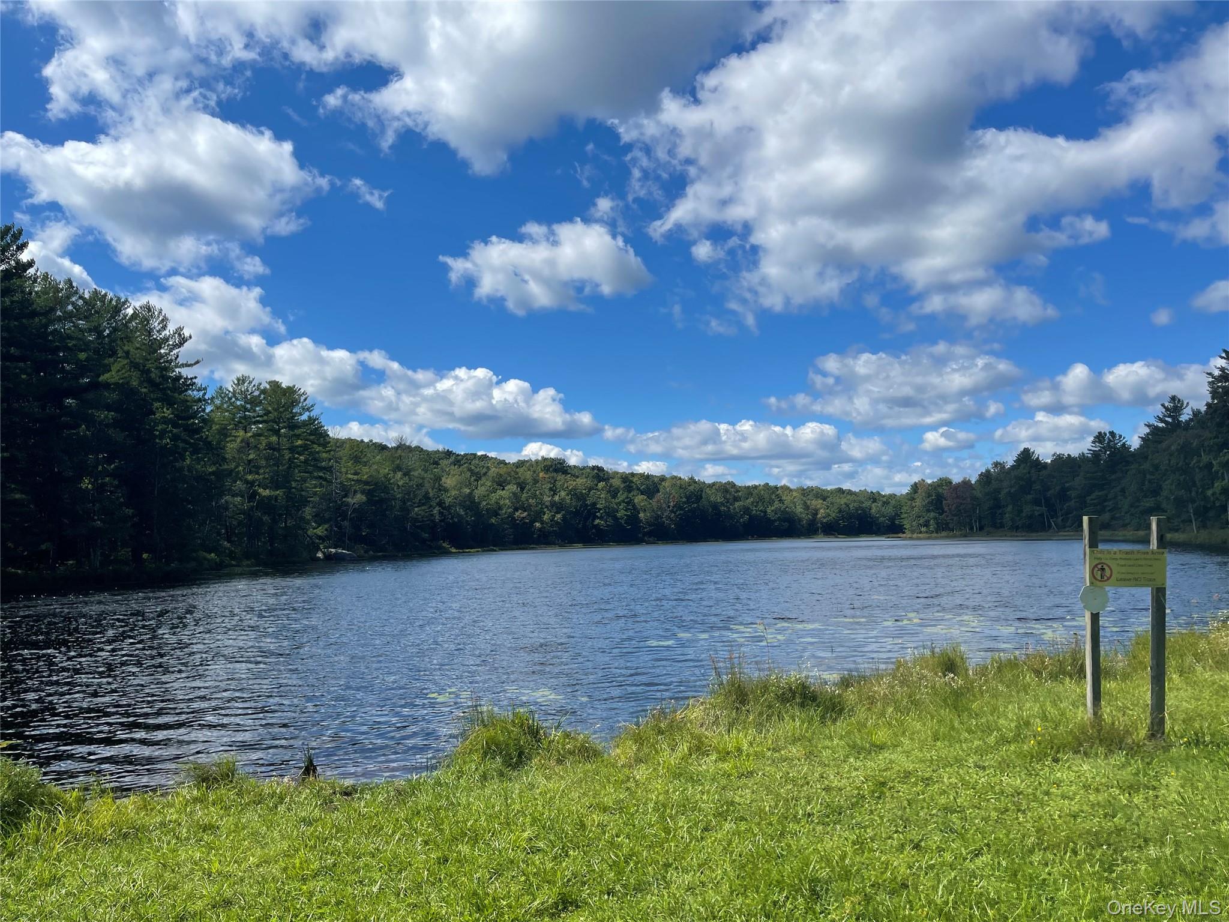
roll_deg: +1.8
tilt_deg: +4.0
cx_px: 614
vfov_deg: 53.1
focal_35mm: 26
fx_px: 923
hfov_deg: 67.3
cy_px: 461
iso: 32
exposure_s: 1/5917
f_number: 1.6
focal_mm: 5.1
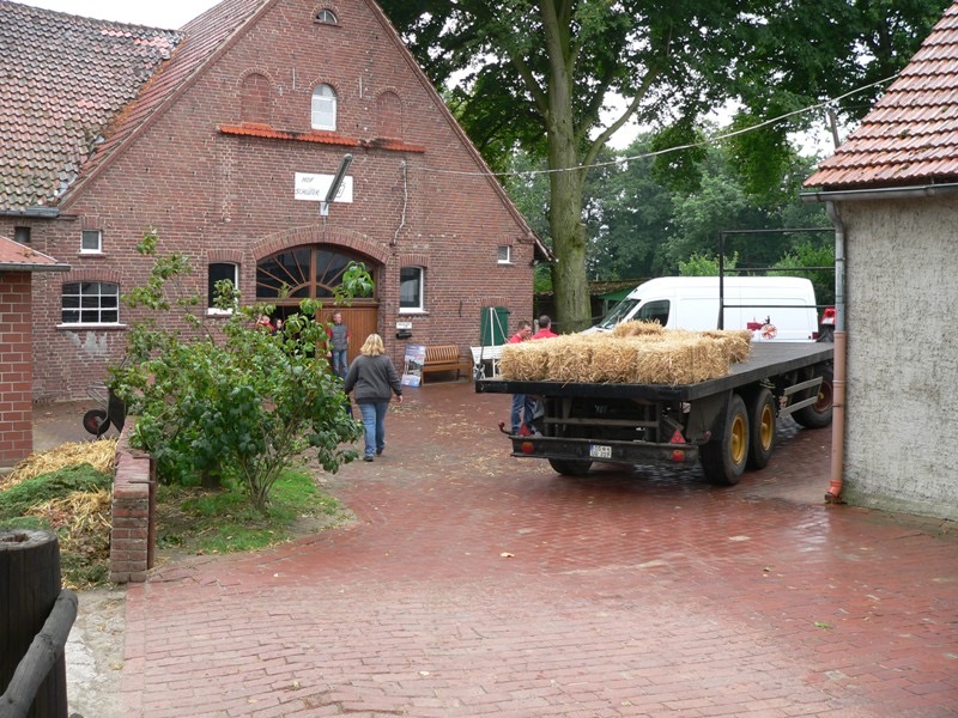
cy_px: 359
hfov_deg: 51.4
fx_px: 996
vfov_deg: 39.7
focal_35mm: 36
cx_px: 479
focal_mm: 6
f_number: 2.8
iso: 80
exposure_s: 1/100
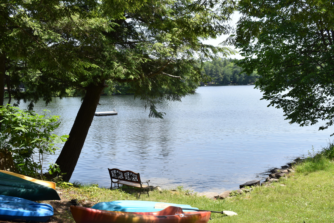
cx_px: 167
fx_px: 348
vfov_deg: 35.5
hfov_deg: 51.3
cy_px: 112
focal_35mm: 38
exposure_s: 1/250
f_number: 8
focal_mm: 25
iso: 160
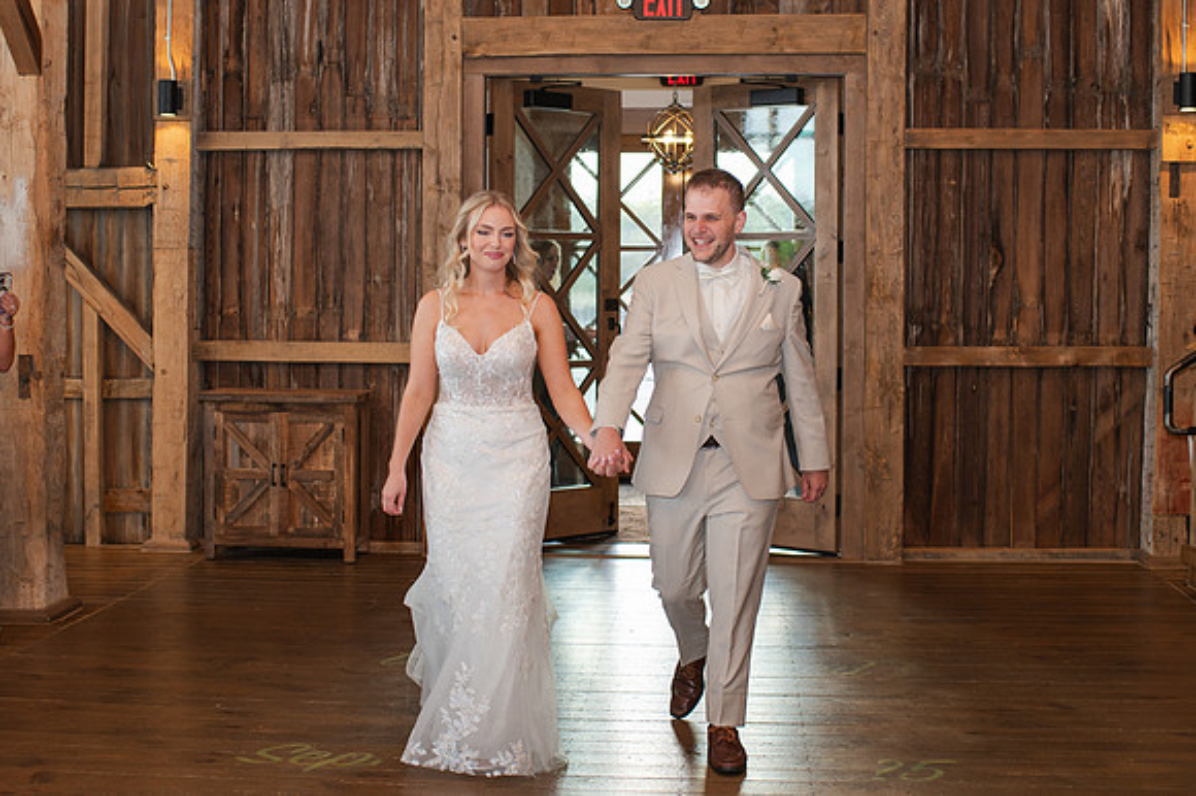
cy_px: 336
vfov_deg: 25.4
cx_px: 576
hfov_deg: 37.4
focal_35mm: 53
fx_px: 1766
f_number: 3.2
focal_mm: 35
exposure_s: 1/200
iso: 360
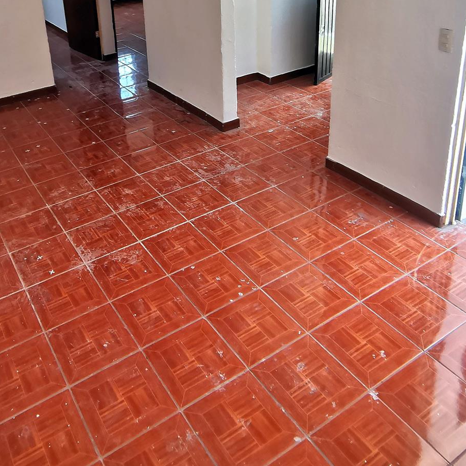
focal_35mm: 34
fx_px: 518
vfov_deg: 45.4
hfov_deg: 47.8
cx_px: 163
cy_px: 79
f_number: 2.2
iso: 80
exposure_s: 1/120
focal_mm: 2.23
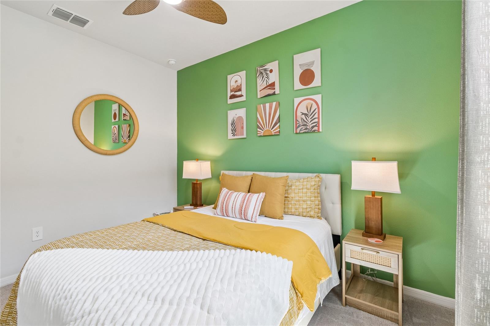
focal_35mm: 15
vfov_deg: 77.3
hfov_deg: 100.4
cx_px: 245
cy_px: 163
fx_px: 204
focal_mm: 10
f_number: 7.1
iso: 100
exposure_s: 1/6
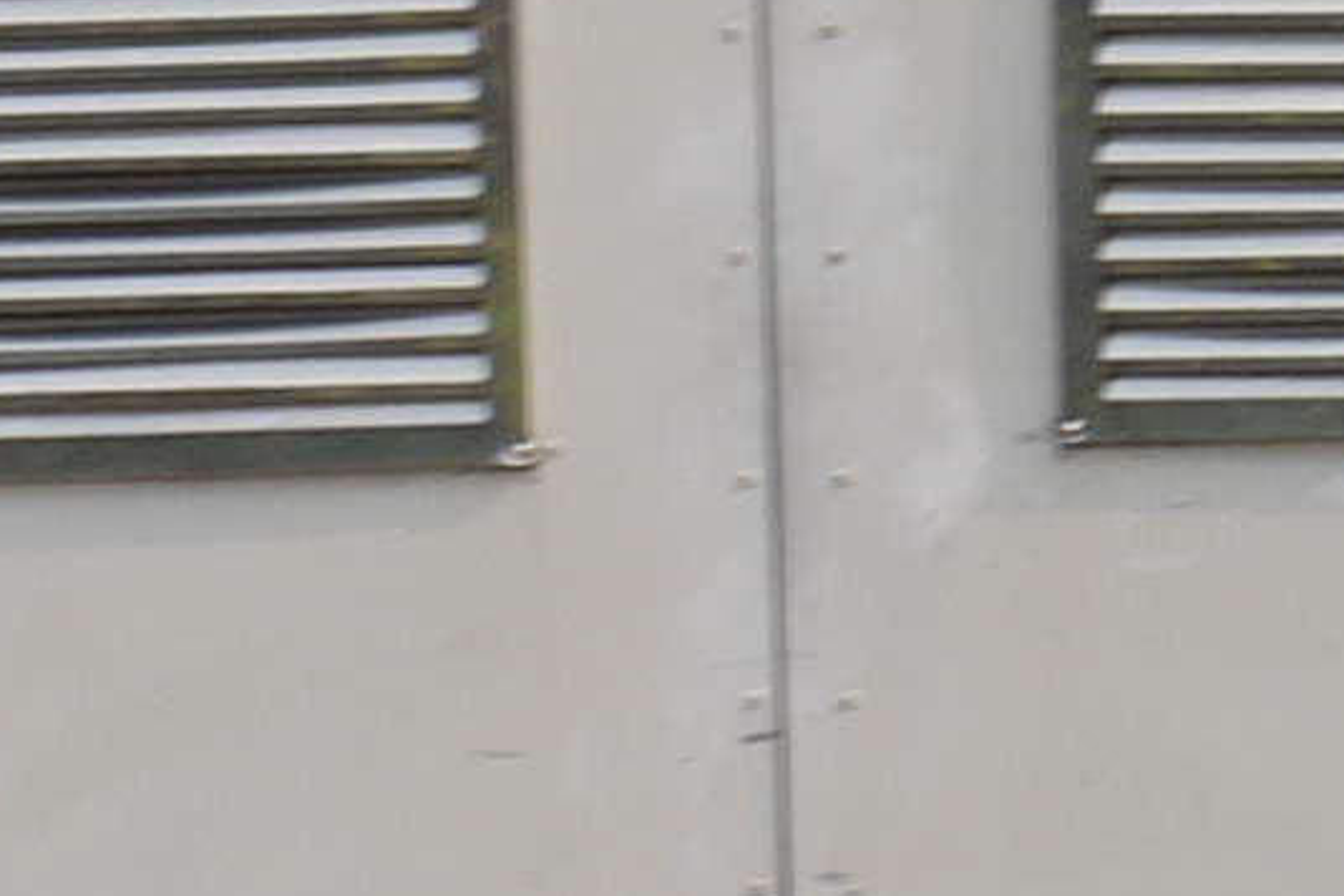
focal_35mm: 545
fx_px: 20345
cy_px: -45
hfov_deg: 3.7
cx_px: 3677
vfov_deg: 2.5
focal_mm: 35
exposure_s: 1/50
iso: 100
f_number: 14
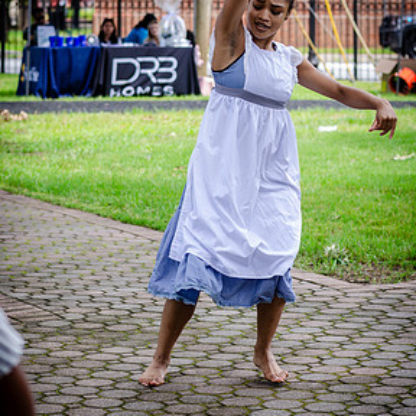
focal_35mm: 139
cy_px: 201
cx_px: 204
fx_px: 1890
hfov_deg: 12.6
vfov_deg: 12.6
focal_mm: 70
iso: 400
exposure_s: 1/640
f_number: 4
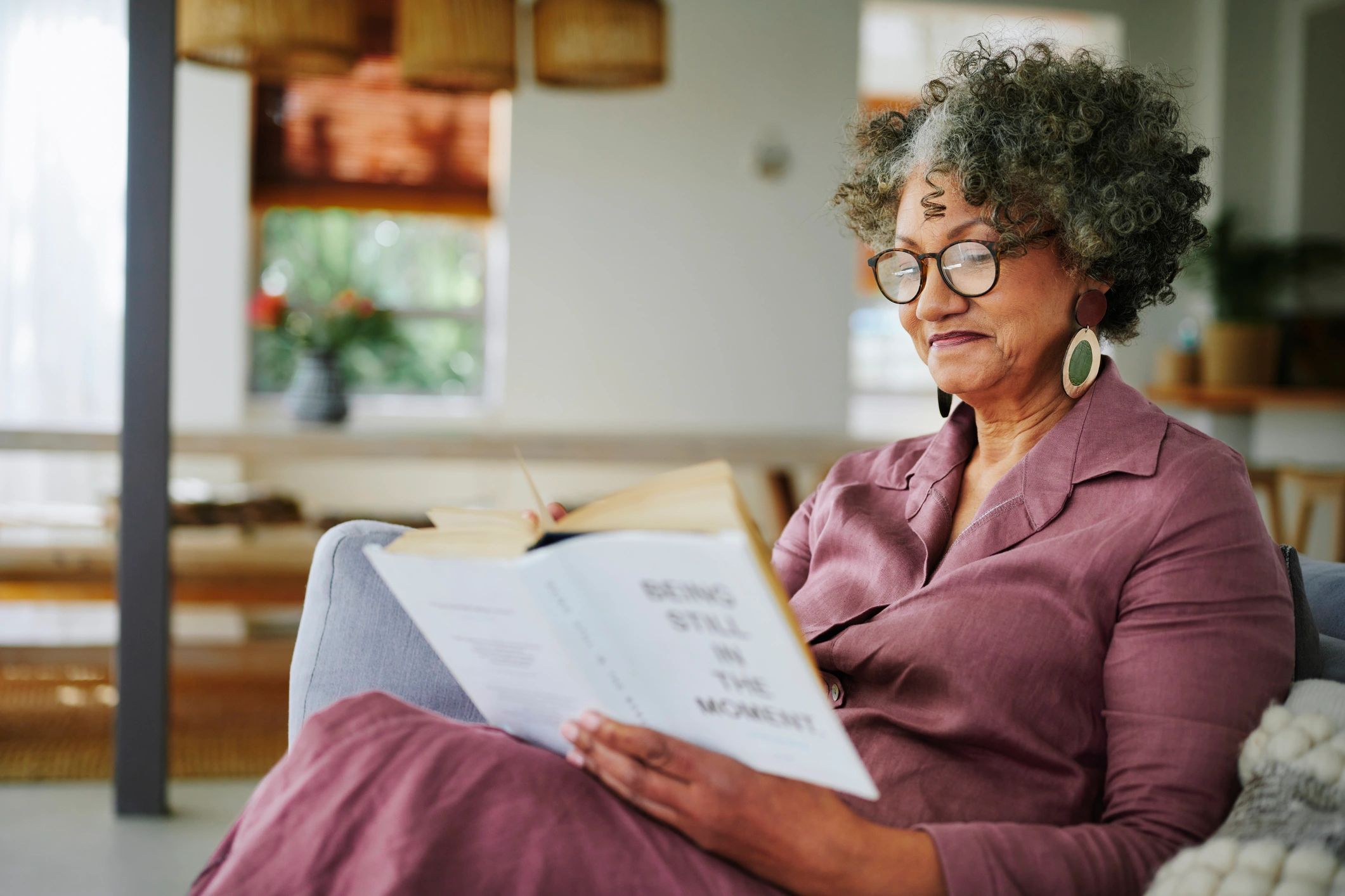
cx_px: 672
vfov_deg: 27.0
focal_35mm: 50
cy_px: 448
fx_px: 1868
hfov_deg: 39.6
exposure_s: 1/400
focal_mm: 50
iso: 250
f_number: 2.2
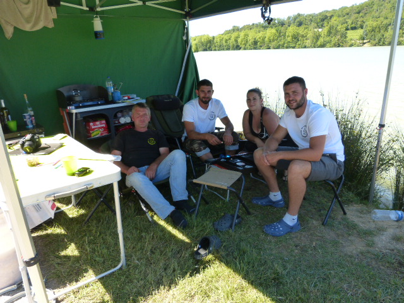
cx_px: 202
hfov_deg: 69.4
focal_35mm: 25
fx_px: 292
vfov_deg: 54.9
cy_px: 152
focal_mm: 4.5
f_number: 4
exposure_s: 1/200
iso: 160
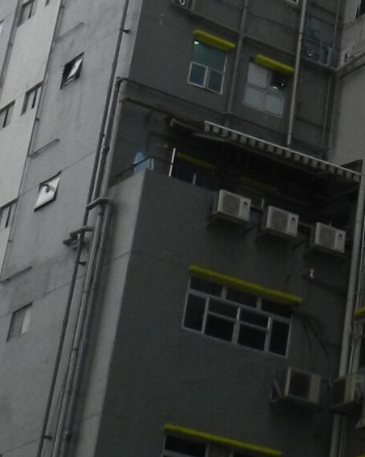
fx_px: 1675
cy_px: -11
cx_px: 554
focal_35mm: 124
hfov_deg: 11.9
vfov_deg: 15.2
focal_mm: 5
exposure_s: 1/1000
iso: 160
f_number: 3.6
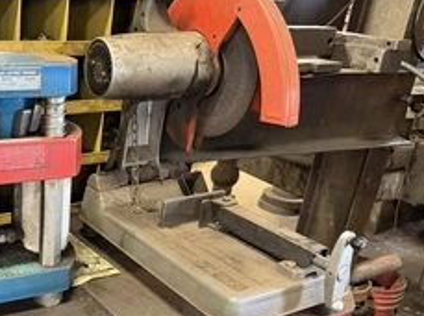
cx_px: 63
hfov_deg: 42.1
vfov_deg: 33.7
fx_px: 514
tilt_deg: -24.5
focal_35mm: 42
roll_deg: -3.3
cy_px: 229
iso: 640
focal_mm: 6.76
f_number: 1.78
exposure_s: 1/60
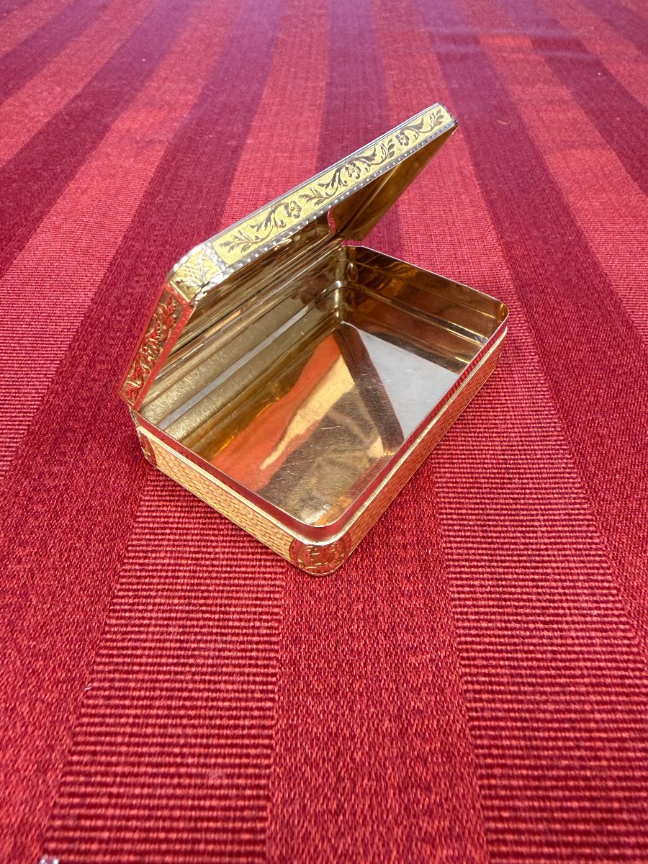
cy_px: 432
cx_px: 324
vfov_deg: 71.6
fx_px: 599
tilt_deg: -40.4
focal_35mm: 24
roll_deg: +0.0
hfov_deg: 56.8
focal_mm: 2.22
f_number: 2.2
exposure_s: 1/50
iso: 500
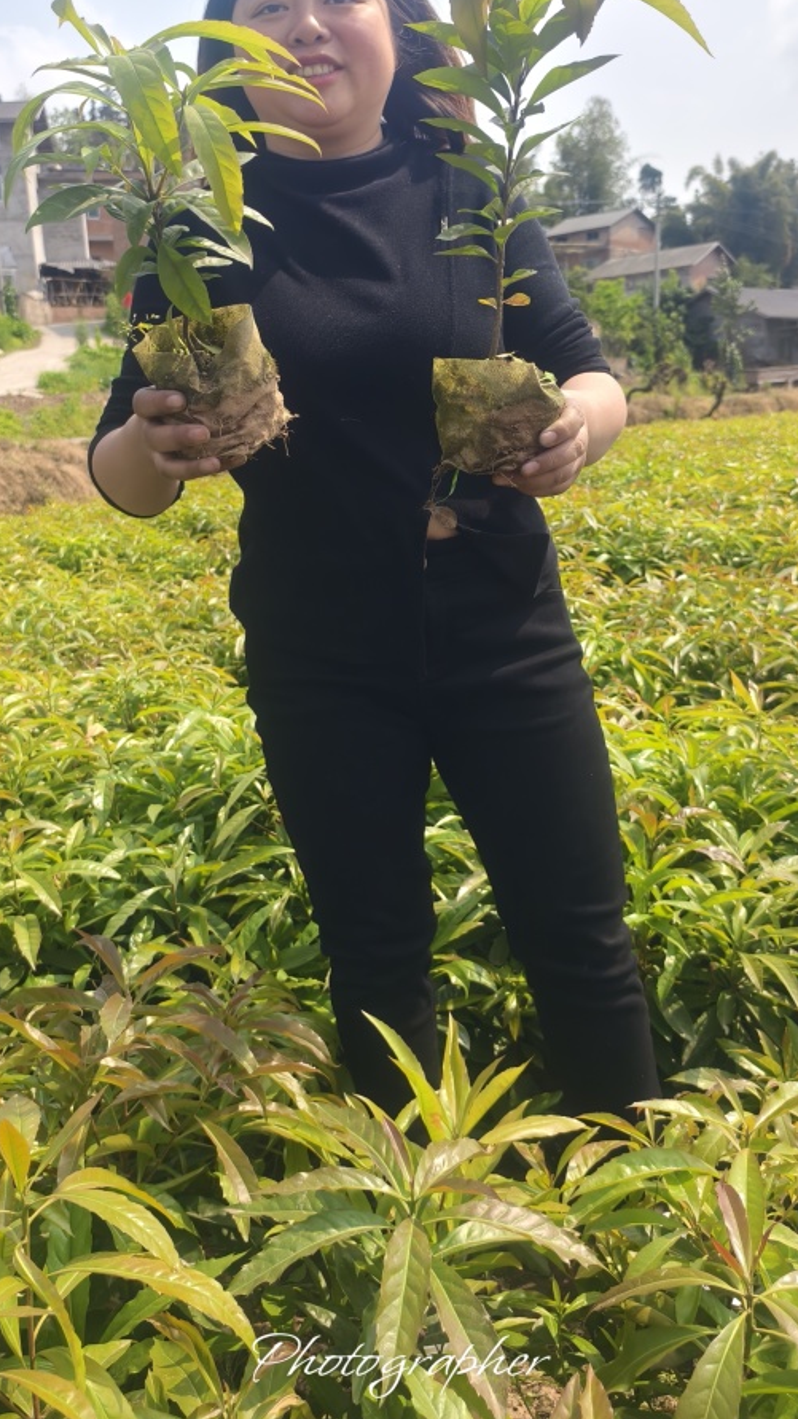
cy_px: 612
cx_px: 401
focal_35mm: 30
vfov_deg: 64.0
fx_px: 1129
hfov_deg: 38.9
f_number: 1.57
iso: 109
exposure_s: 1/3876
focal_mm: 5.6
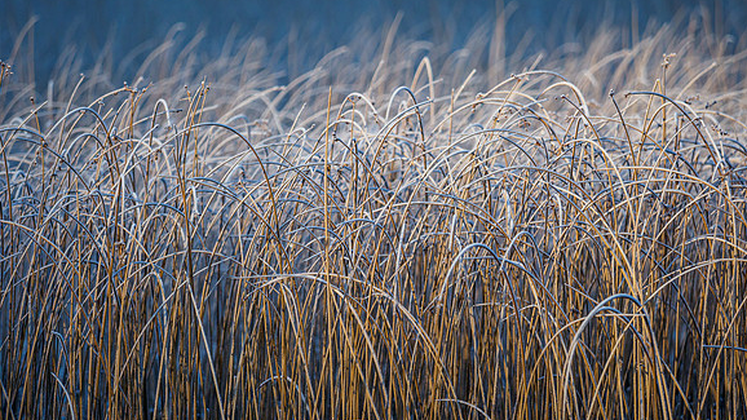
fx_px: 6655
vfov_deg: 3.6
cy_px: 151
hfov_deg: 6.4
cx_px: 383
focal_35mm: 336
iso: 200
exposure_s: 1/2000
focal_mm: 150
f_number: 2.8
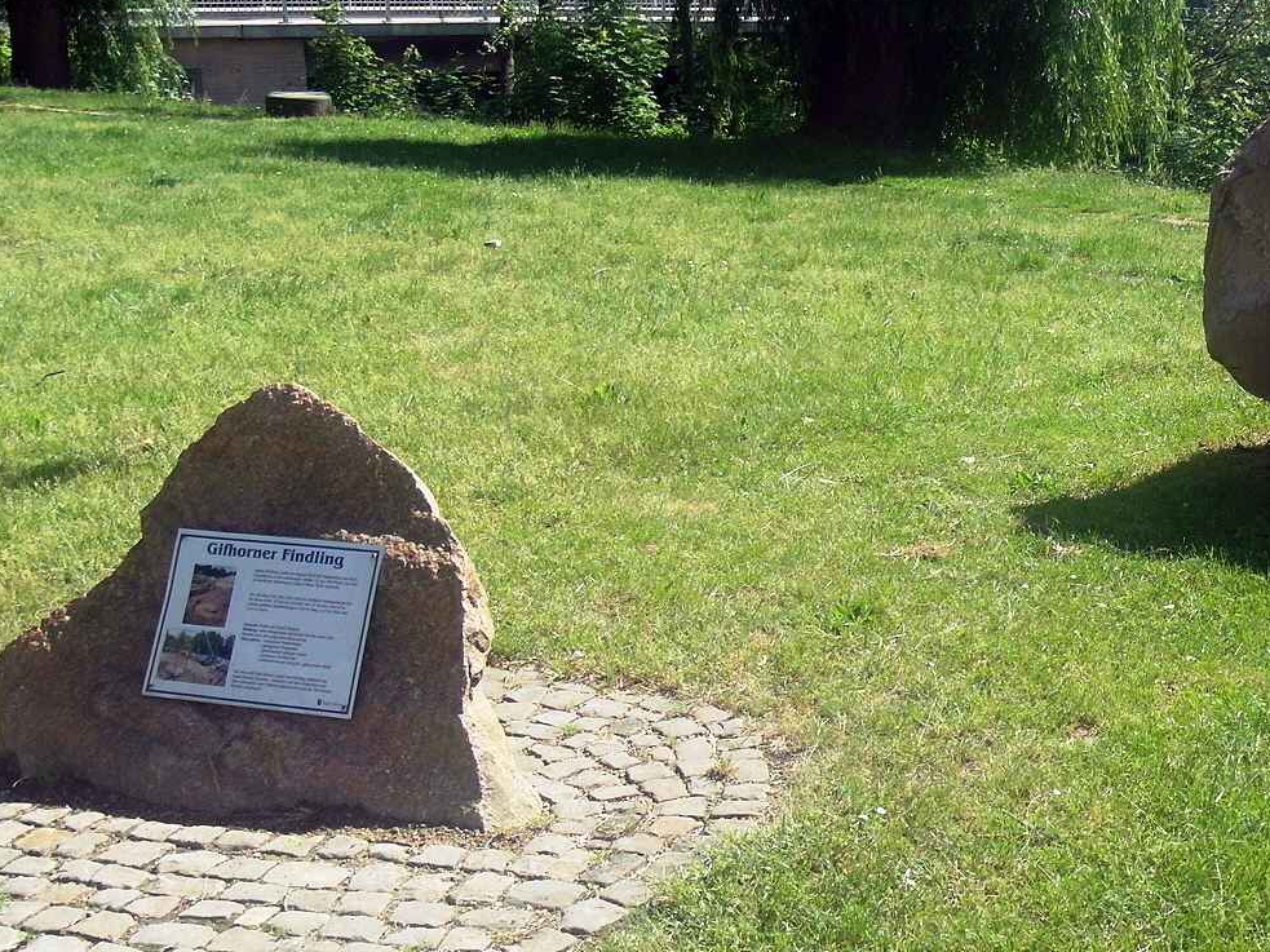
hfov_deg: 35.8
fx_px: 1834
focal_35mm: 50
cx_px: 1152
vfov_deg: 29.1
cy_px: 456
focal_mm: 5.2
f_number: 2.3
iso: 80
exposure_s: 1/1500
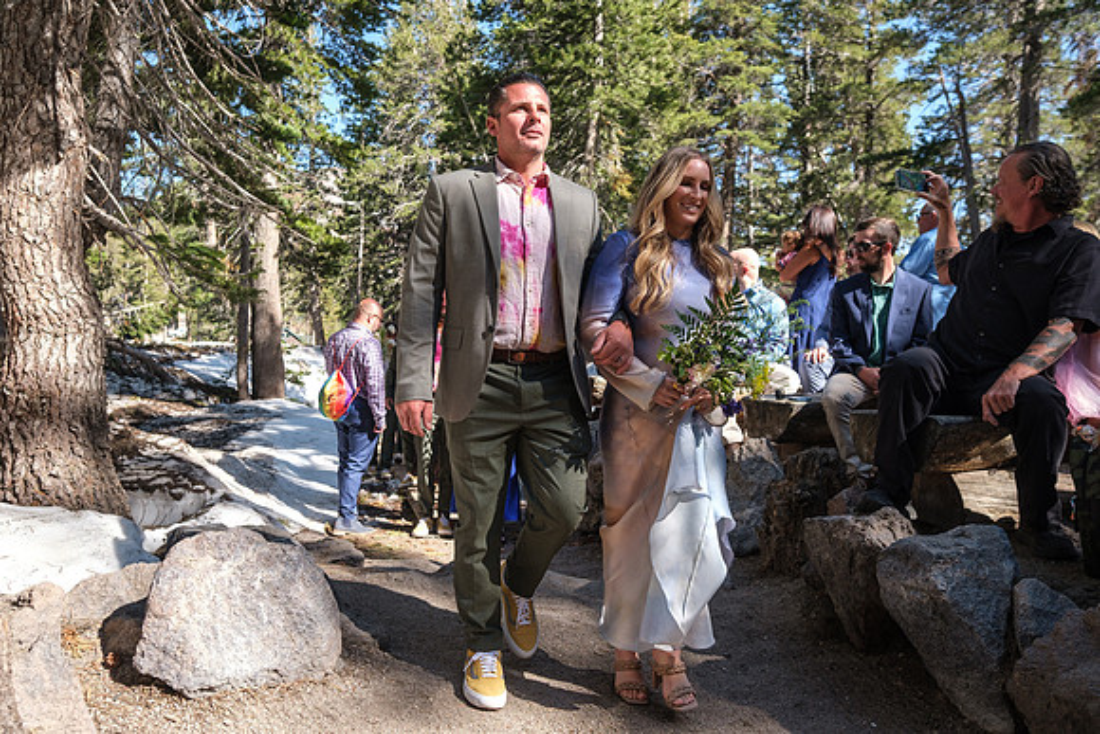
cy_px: 367
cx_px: 550
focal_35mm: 27
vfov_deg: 48.0
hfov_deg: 67.4
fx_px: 825
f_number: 2.8
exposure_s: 1/850
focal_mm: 18
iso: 250
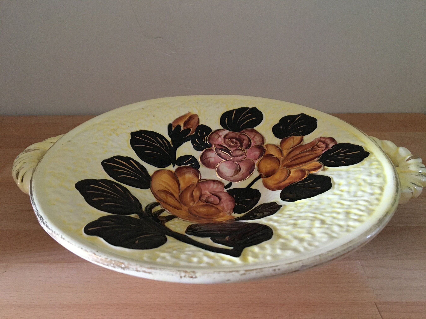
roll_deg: +0.5
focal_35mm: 29
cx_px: 213
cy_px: 160
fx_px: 357
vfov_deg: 48.2
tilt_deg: -27.8
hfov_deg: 61.7
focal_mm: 4.15
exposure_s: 1/33
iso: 200
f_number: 2.2
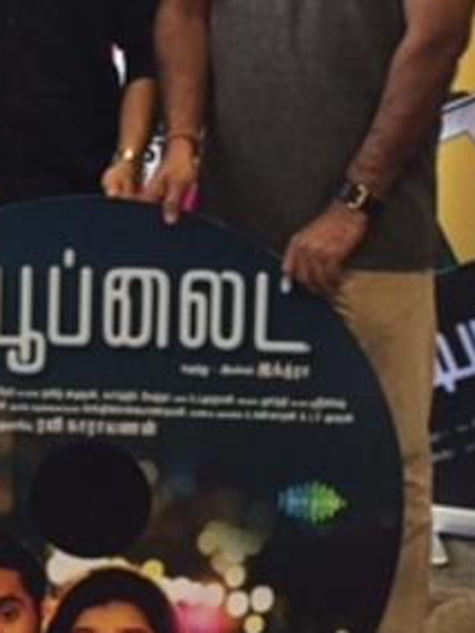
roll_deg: +0.9
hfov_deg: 15.6
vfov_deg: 21.2
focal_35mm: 92
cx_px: -62
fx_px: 1683
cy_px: 182
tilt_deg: -11.5
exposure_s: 1/33
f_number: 2.2
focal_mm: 4.15
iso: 250
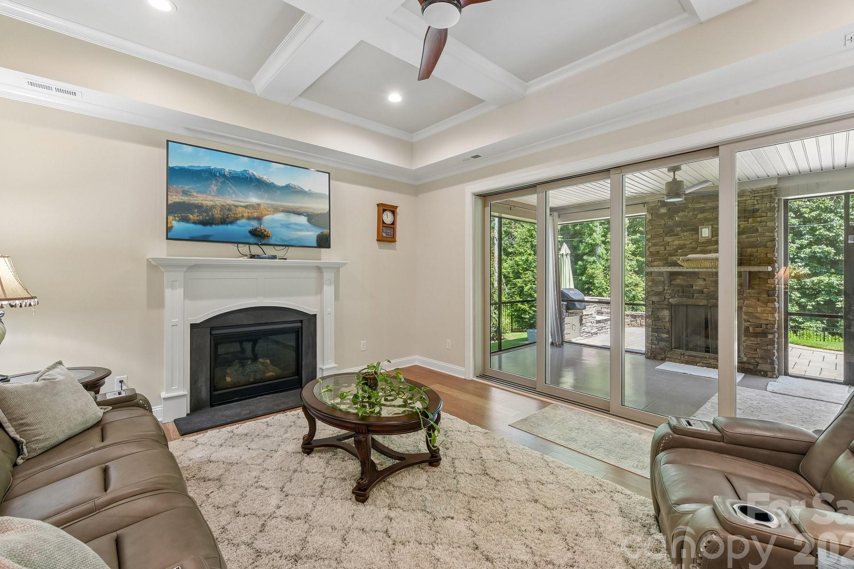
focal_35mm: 15
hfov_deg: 100.4
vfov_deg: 77.3
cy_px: 276
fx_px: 356
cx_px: 432
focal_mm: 14
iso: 200
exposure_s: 1/5
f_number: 11
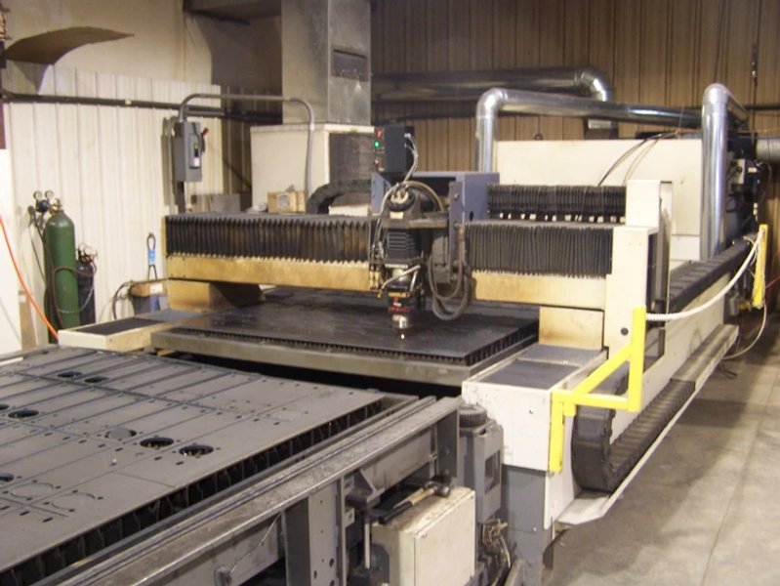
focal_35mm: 38
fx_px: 857
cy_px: 293
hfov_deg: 49.0
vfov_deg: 37.7
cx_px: 390
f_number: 2.8
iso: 140
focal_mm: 6.3
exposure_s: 1/8
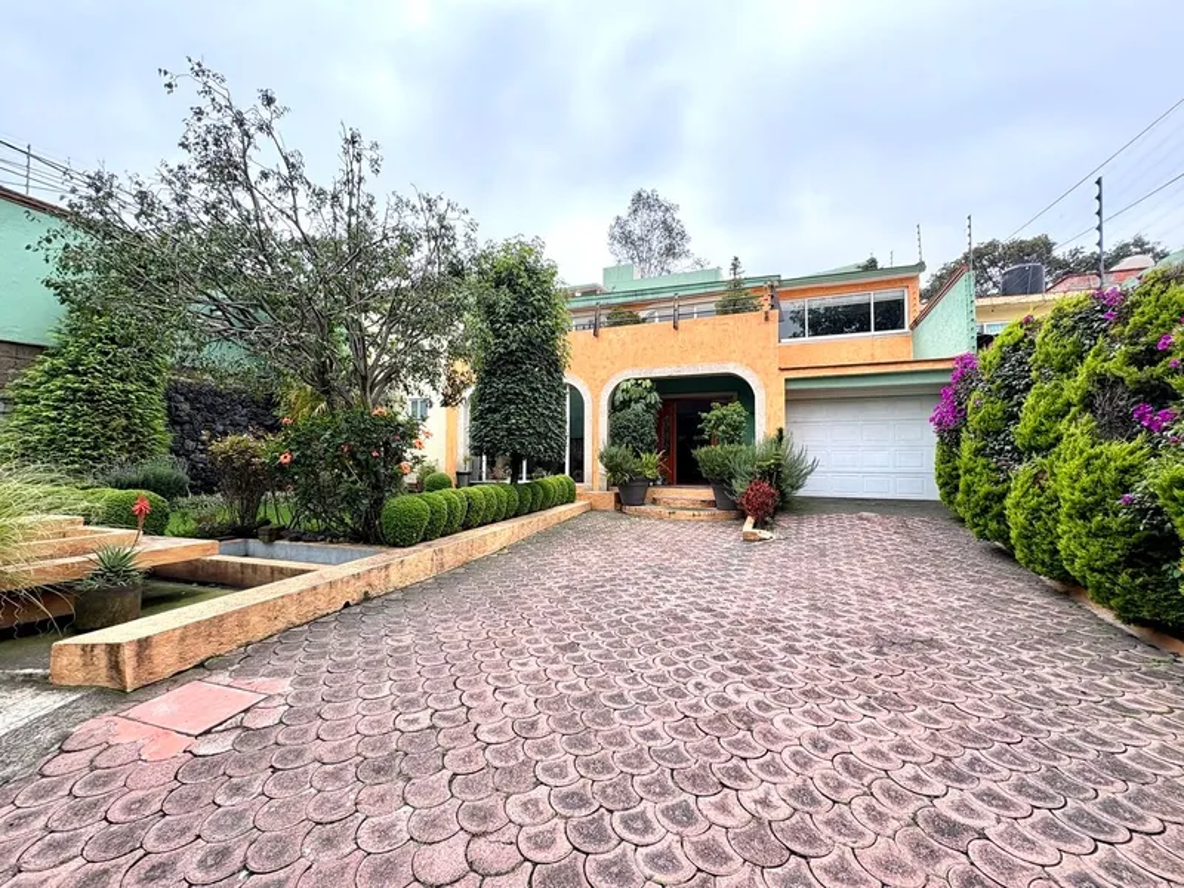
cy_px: 444
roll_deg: -0.3
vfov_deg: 85.7
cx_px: 592
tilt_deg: +2.1
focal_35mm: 14
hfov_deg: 102.1
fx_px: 479
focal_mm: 2.22
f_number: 2.2
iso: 64
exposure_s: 1/537
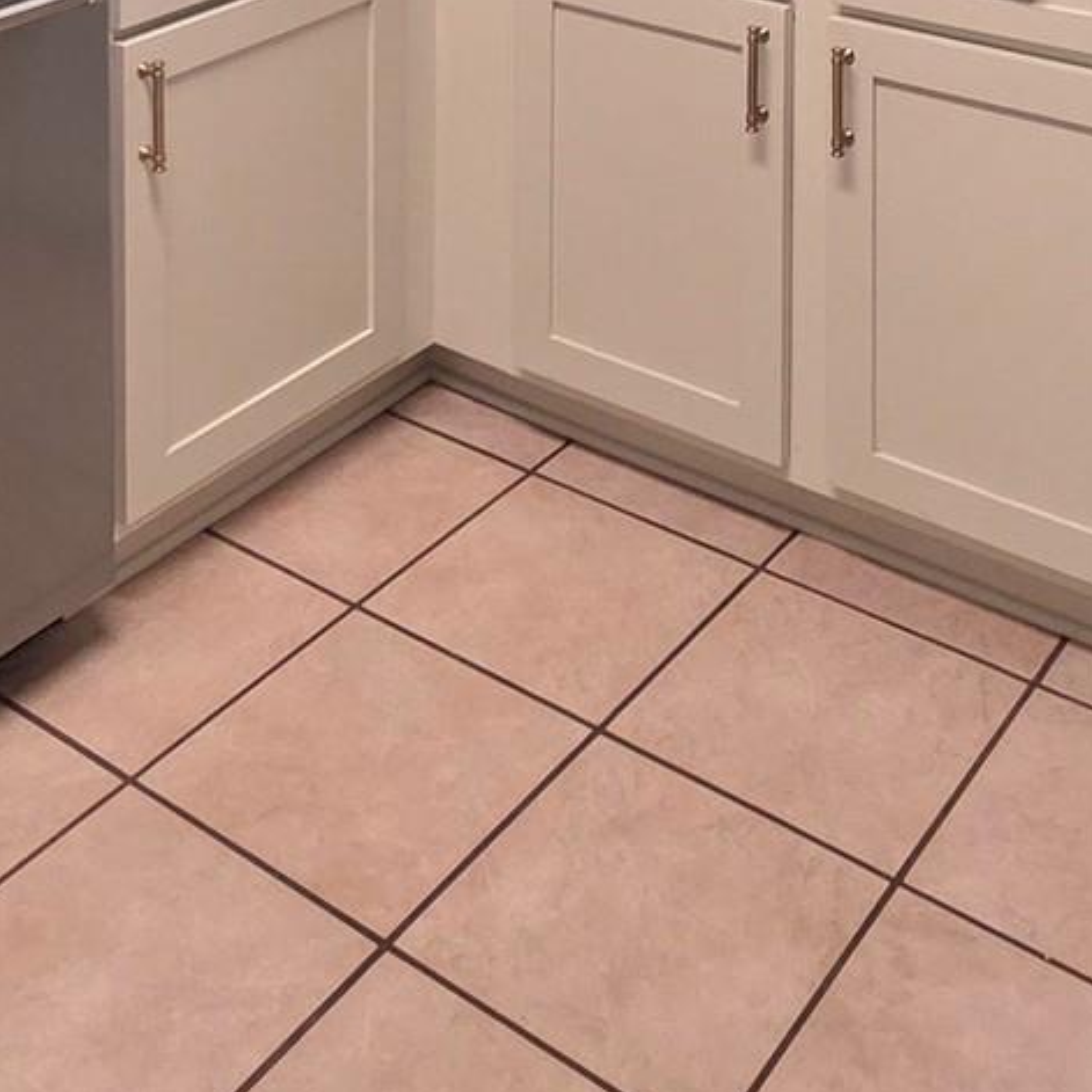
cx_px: 547
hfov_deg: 34.0
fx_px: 1785
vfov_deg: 25.3
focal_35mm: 50
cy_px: -563
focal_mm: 2.2
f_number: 1.9
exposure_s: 1/120
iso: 160
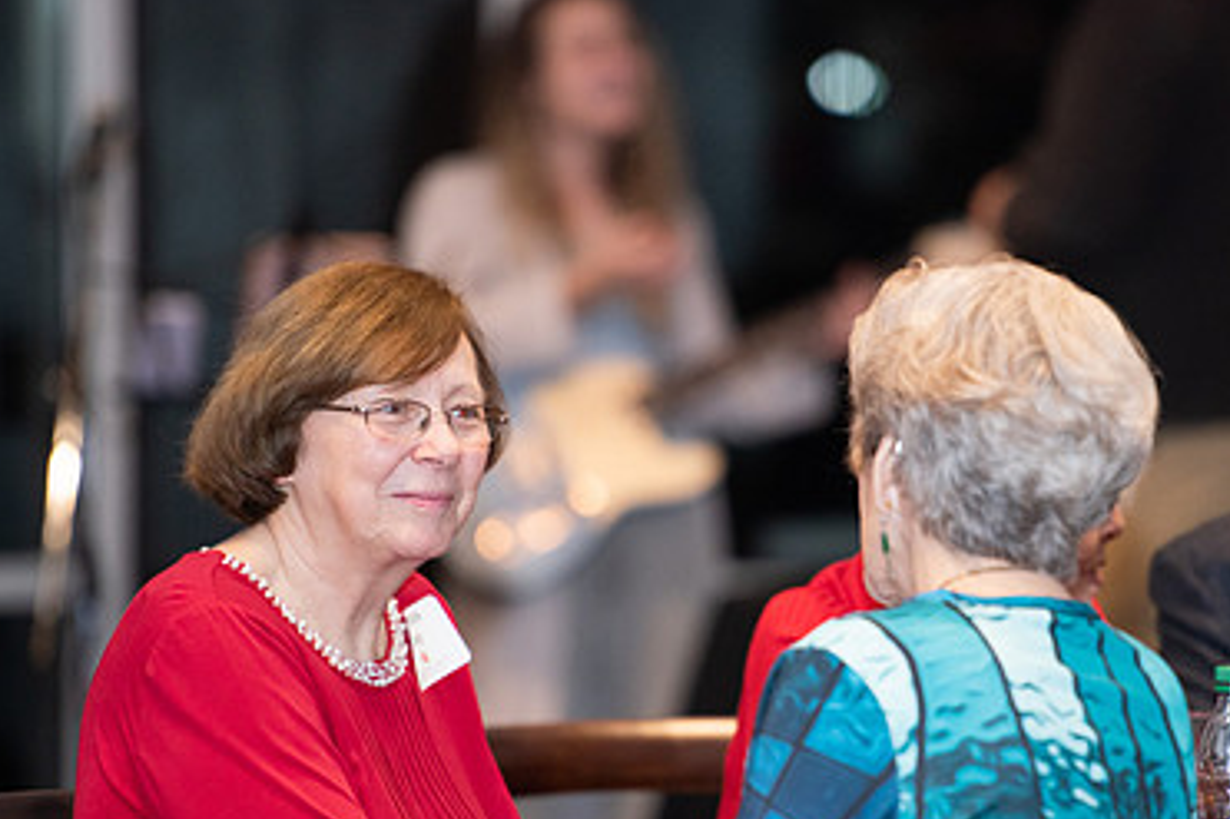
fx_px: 10689
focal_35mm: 313
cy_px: 549
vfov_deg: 4.4
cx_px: 802
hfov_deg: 6.6
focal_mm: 200
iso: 640
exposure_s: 1/200
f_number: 2.8
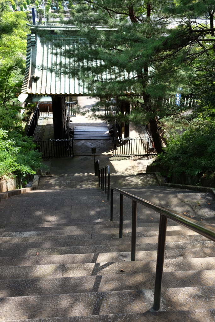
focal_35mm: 35
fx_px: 313
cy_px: 161
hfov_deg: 37.9
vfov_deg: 54.4
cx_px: 108
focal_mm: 23
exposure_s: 1/125
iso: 200
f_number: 5
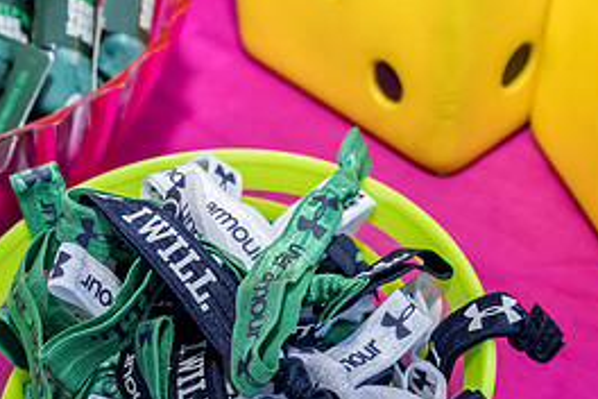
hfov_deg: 36.2
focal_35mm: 55
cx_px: 310
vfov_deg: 24.3
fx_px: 914
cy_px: 309
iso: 1600
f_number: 6.3
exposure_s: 1/500
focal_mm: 25
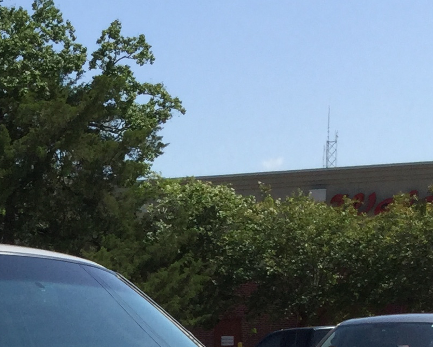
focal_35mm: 123
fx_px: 1576
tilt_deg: -8.9
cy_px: 589
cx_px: -23
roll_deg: +0.2
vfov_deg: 11.7
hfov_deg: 15.3
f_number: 2.4
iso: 25
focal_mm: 3.3
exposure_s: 1/1431
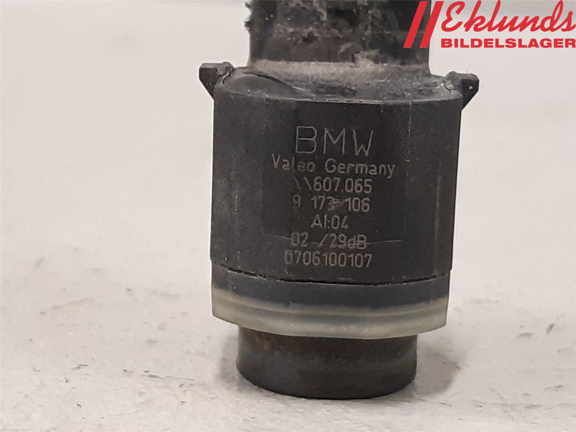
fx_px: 433
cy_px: 216
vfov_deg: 53.1
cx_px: 288
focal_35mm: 26
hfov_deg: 67.3
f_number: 1.7
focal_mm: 3.93
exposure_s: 1/50
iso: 250
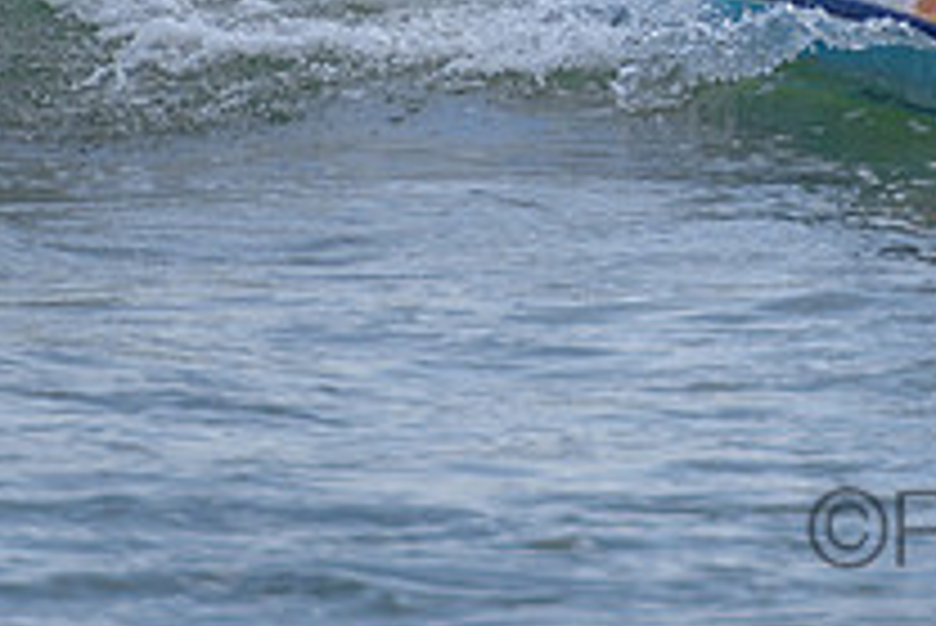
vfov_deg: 1.0
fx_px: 35592
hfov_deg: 1.5
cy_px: -415
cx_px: 862
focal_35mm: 1368
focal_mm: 400
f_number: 5.6
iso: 180
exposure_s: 1/1600
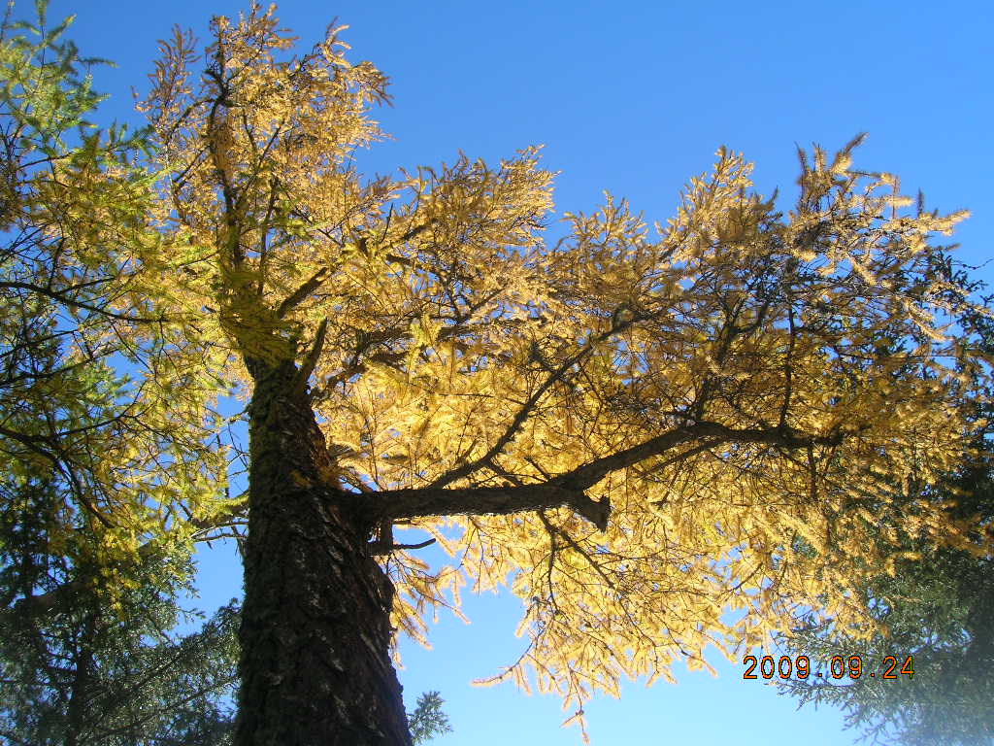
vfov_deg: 41.8
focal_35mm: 34
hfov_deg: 54.0
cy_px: 373
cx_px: 497
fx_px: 976
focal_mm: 5.7
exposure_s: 1/153
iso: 50
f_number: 4.9
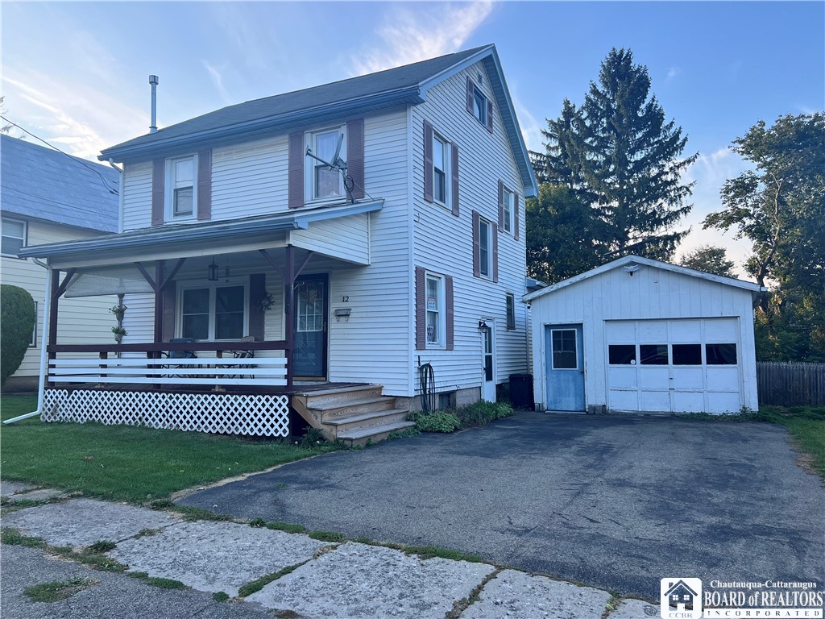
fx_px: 620
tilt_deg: +3.6
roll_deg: +0.3
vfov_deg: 53.1
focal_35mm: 26
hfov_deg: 67.3
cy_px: 310
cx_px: 412
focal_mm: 5.7
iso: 50
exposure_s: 1/509
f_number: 1.5
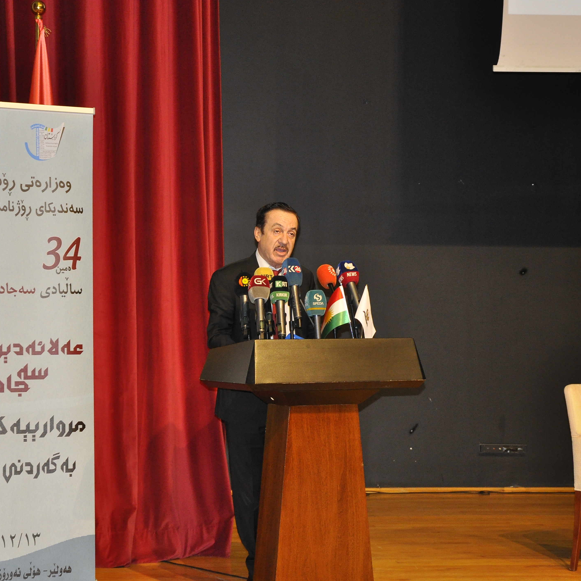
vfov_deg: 20.0
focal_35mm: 87
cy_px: 290
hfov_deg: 20.0
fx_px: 1645
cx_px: 303
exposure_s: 1/60
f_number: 4.8
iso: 1100
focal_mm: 45
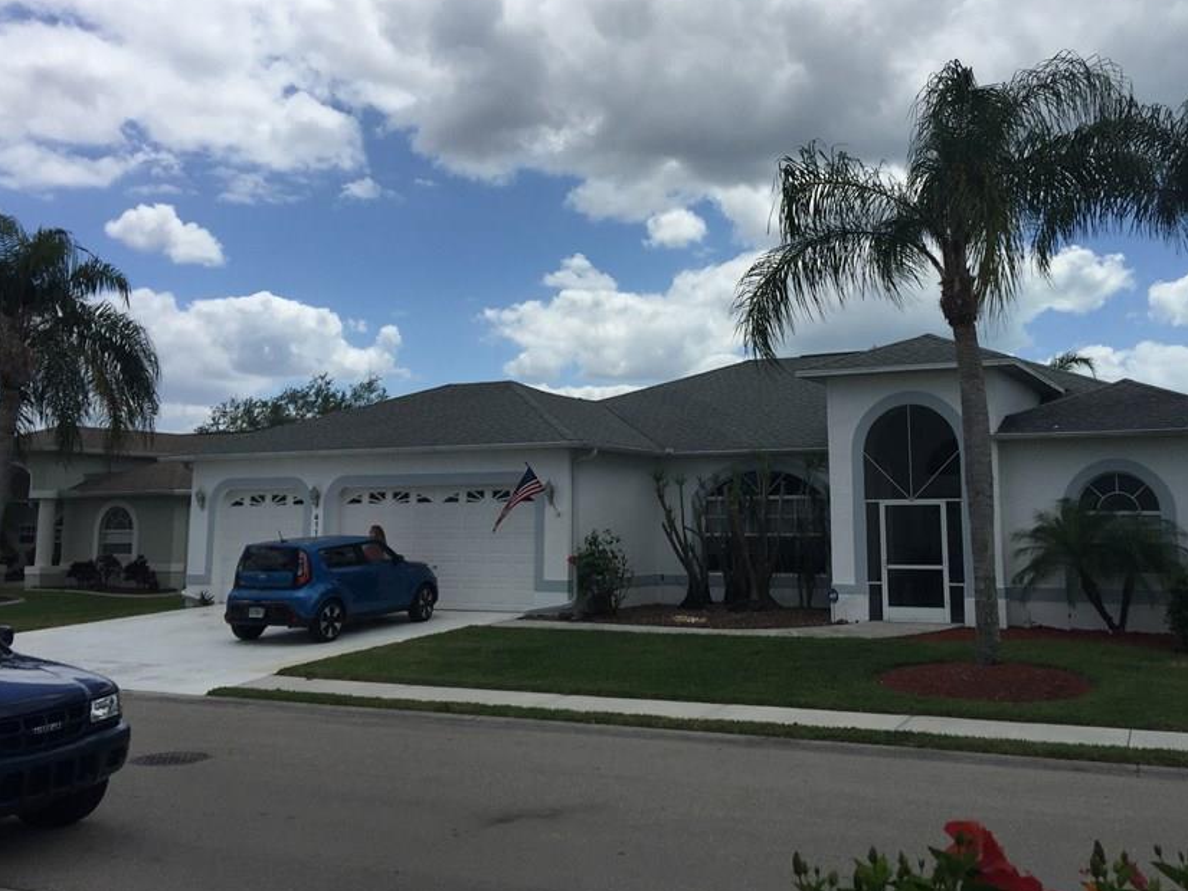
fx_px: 1236
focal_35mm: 36
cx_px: 664
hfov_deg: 51.2
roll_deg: -0.7
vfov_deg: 39.5
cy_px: 370
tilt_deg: +8.8
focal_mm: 4.15
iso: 32
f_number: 2.2
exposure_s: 1/4405
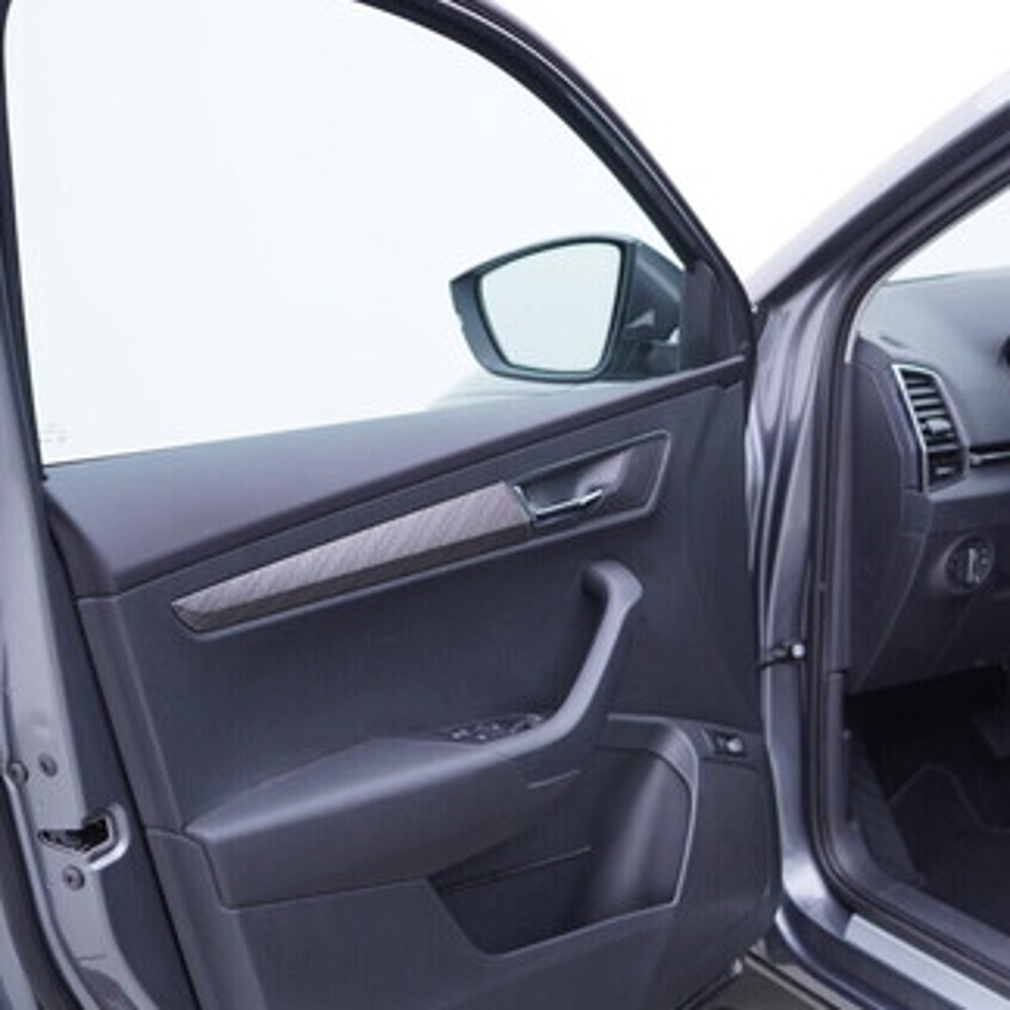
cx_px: 829
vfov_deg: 32.8
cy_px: 544
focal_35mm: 52
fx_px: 1717
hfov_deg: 31.8
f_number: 2.8
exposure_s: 1/40
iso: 125
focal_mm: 24
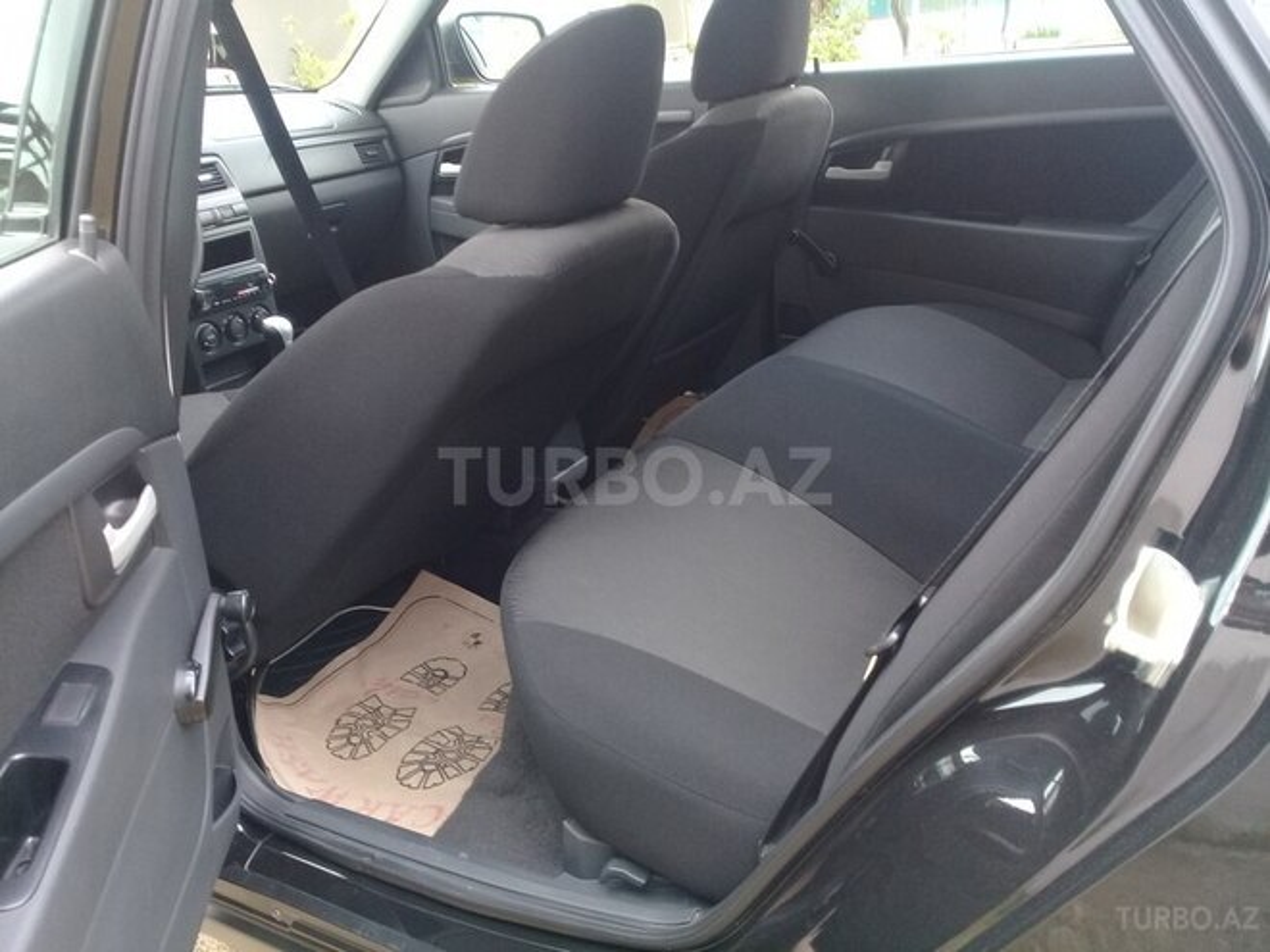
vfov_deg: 45.4
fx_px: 1137
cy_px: 476
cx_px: 635
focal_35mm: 31
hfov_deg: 58.4
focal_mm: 3.3
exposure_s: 1/33
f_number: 2.2
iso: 64
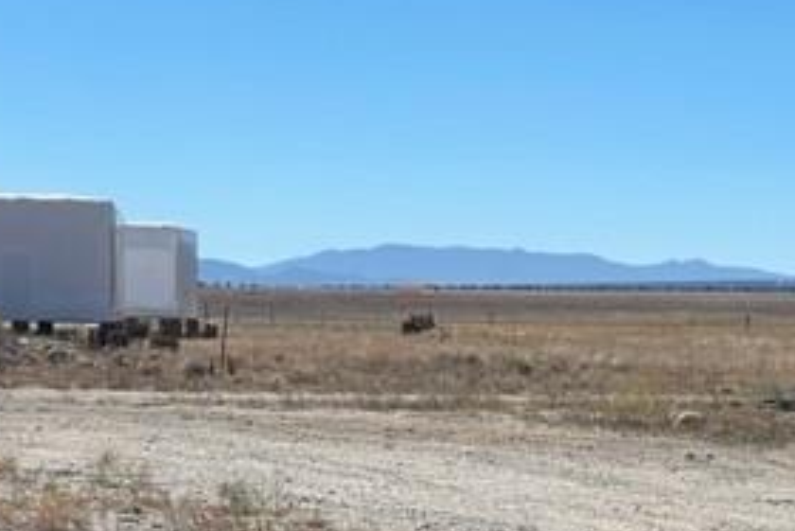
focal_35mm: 152
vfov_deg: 9.0
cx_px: 821
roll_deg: -2.4
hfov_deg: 13.3
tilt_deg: -3.5
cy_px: 551
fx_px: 3358
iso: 20
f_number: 2.2
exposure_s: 1/1815
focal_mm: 7.5
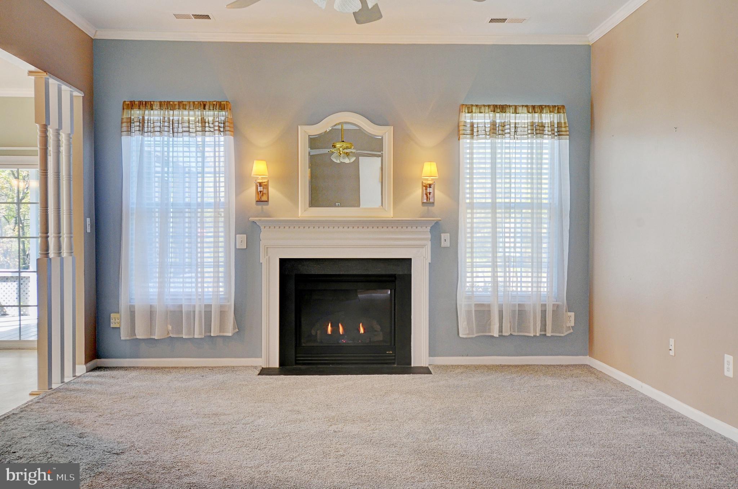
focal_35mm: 36
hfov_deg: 53.2
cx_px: 369
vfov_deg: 36.8
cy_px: 244
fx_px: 737
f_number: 8
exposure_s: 1/15
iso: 400
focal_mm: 24
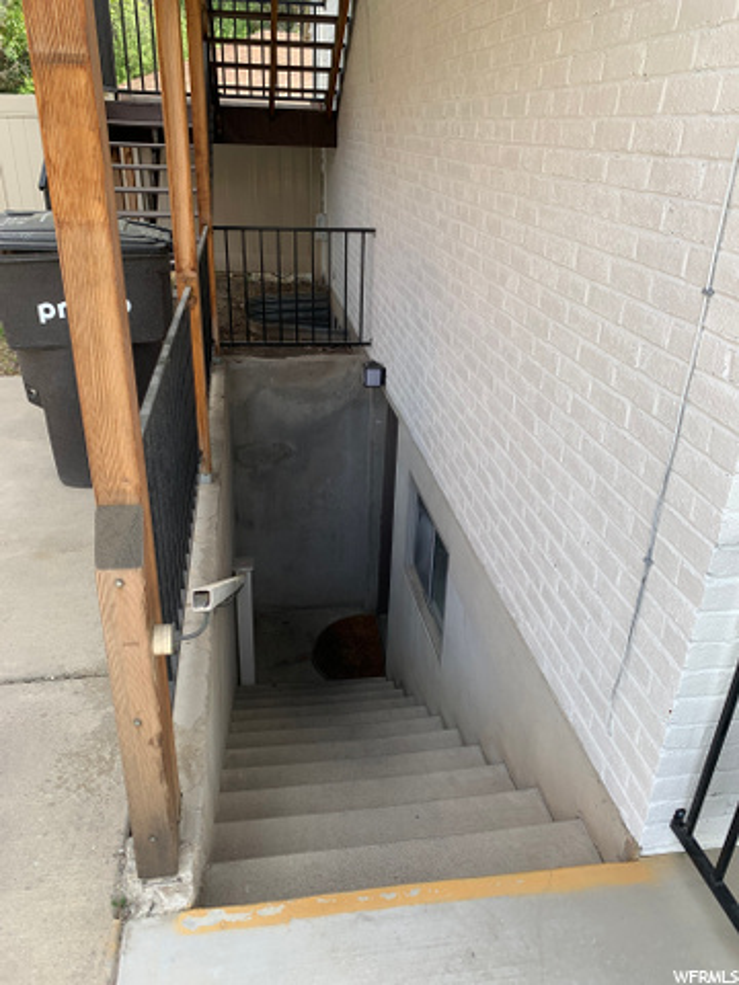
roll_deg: -1.3
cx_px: 370
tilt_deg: -24.1
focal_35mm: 26
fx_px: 740
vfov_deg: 67.3
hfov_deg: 53.1
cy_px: 492
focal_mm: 4.25
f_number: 1.8
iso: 25
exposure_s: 1/385
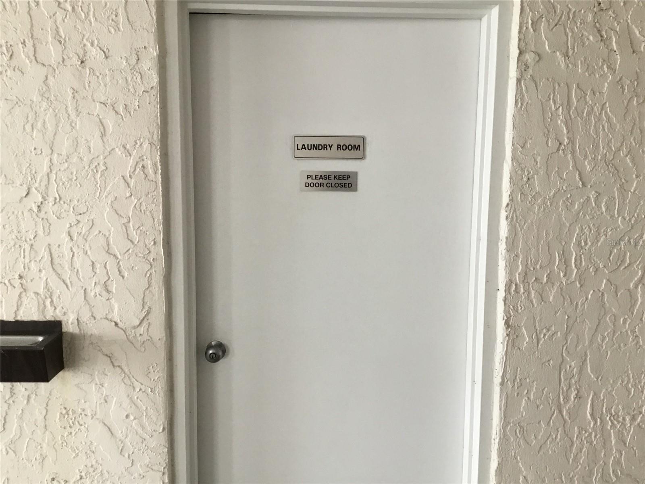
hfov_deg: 58.4
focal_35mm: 31
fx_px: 578
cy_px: 242
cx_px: 322
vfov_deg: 45.4
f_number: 2.4
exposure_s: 1/30
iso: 40
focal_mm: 3.3
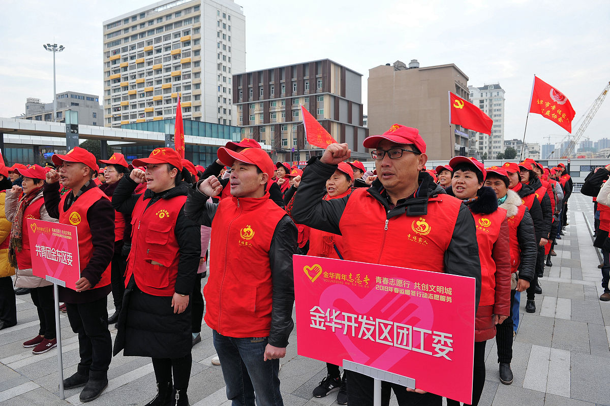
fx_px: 407
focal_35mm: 24
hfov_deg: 73.7
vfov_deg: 53.1
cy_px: 203
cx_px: 305
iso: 500
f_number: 6.3
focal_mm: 24
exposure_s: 1/500
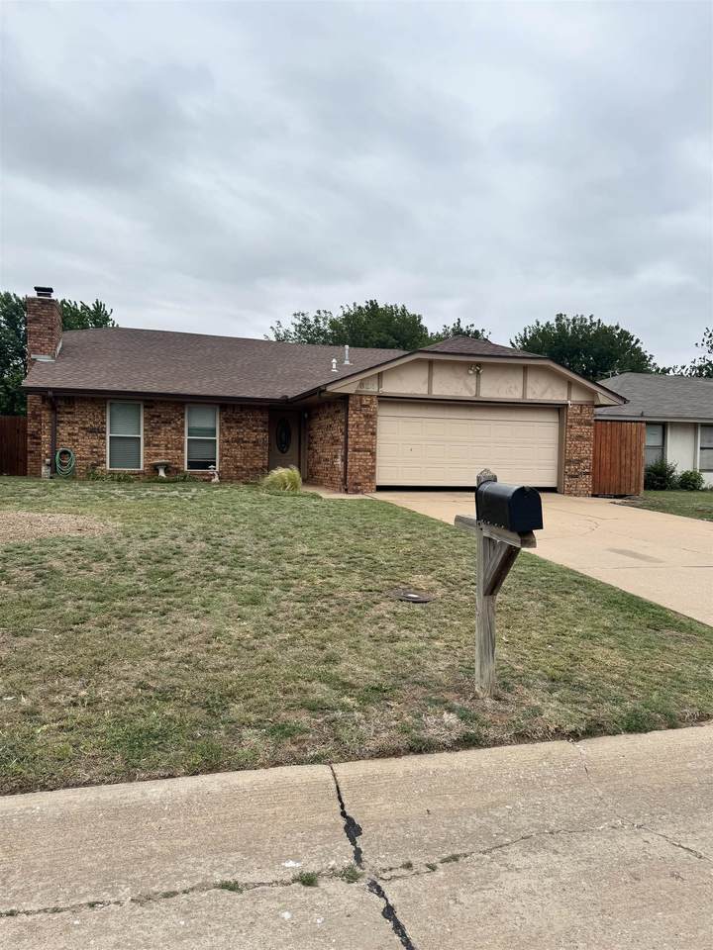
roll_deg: -0.5
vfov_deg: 71.6
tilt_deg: -1.9
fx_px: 659
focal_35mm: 24
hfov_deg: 56.8
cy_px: 475
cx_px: 356
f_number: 1.78
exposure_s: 1/2710
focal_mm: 6.76
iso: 80
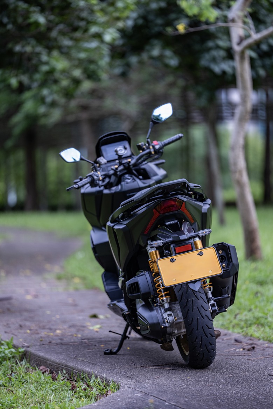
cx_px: 136
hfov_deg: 9.1
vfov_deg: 13.7
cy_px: 204
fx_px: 1706
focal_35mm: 150
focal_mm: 150
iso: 500
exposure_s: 1/320
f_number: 2
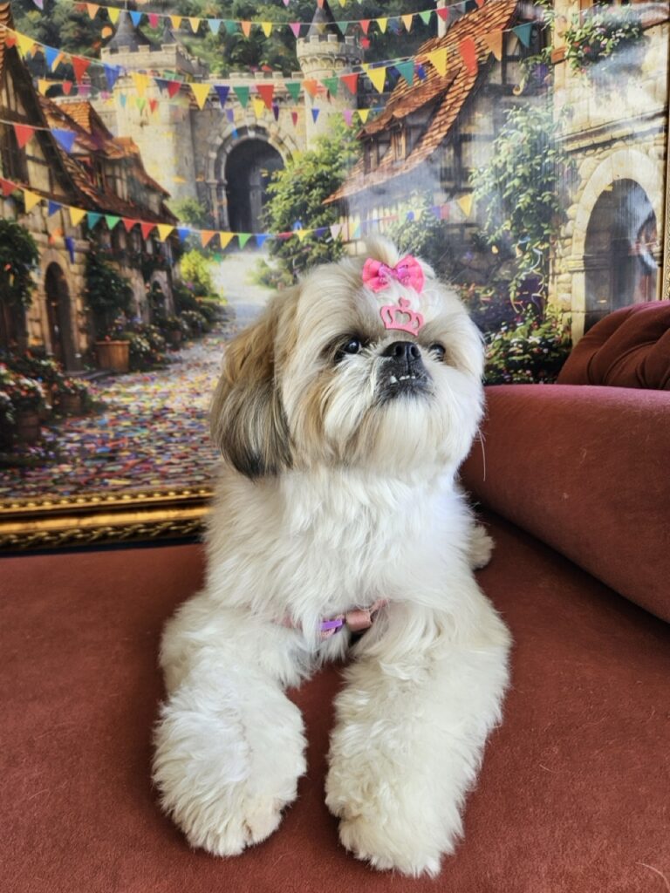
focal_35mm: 23
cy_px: 446
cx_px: 335
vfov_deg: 73.9
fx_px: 594
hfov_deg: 58.9
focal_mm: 5.4
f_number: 1.8
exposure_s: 1/120
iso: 50
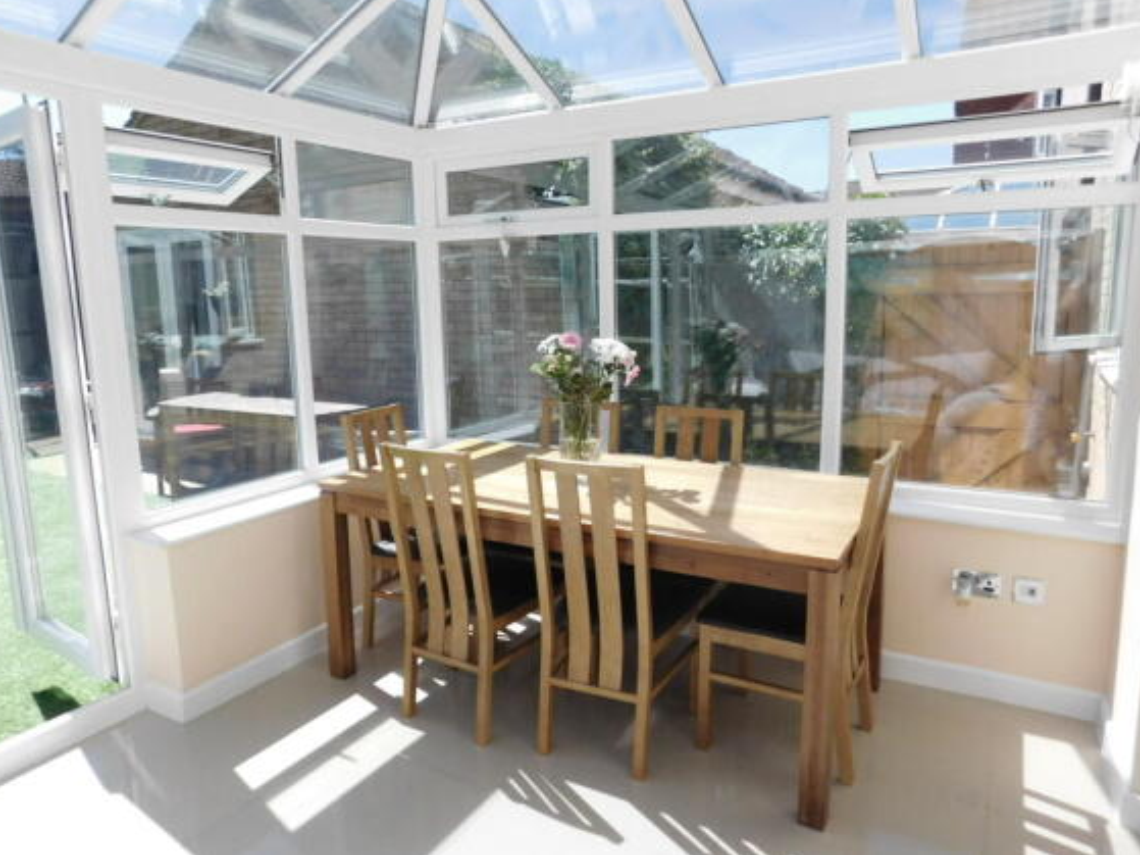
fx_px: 790
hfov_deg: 71.6
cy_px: 415
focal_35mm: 24
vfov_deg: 56.8
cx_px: 566
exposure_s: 1/640
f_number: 6
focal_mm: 4
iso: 400
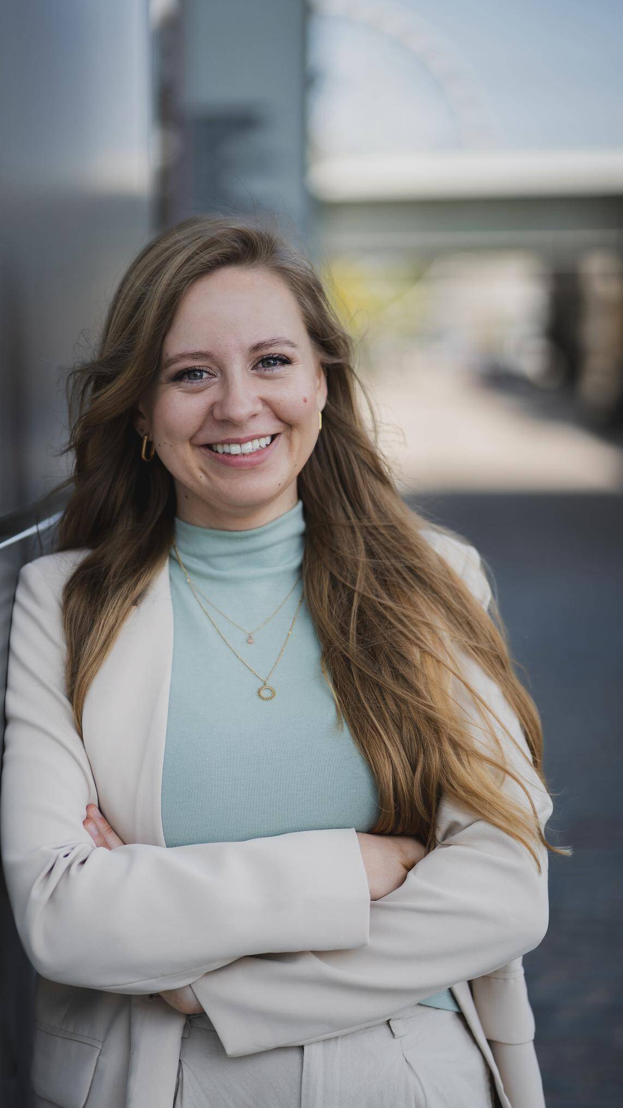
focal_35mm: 90
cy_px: 559
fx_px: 2642
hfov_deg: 13.4
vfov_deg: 23.7
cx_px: 276
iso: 200
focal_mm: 85
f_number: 1.8
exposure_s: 1/2000
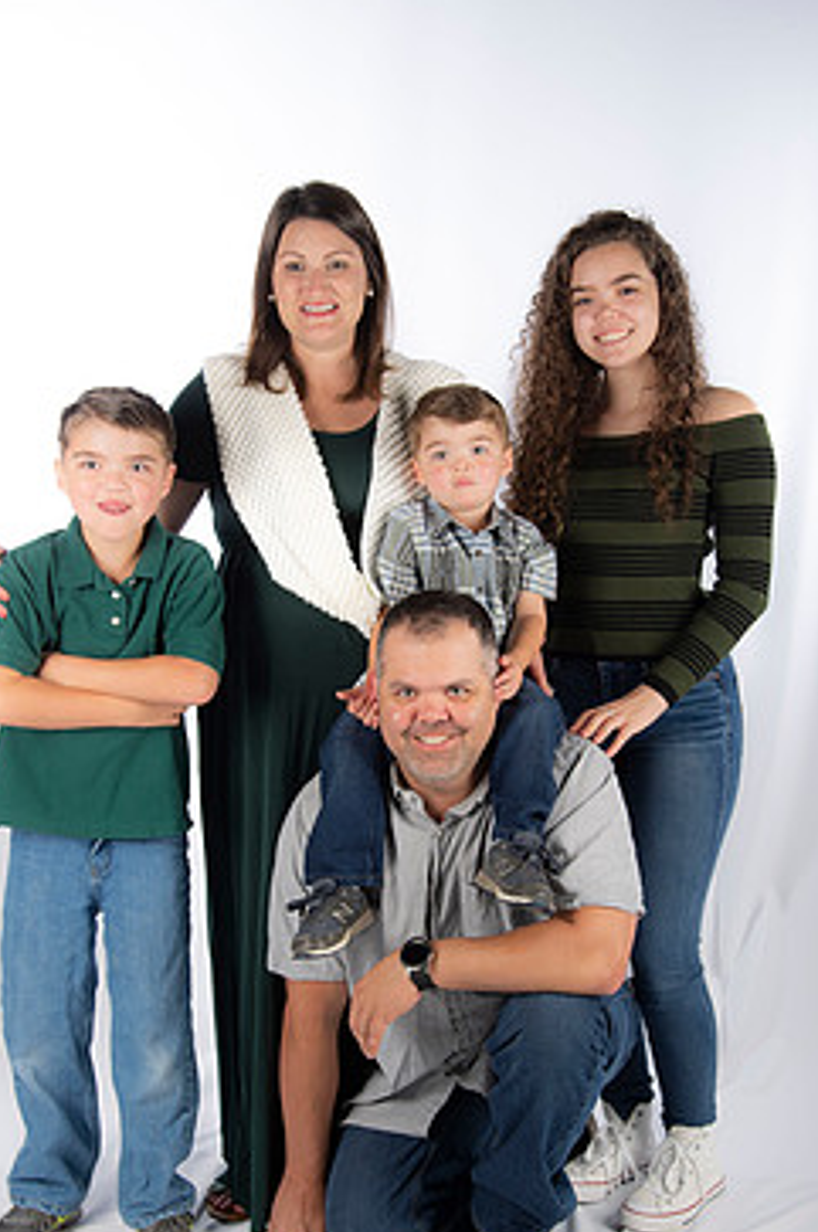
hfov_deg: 23.7
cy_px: 689
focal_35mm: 57
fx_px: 1948
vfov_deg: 35.1
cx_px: 409
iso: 100
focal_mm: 46
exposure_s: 1/200
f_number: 5.6
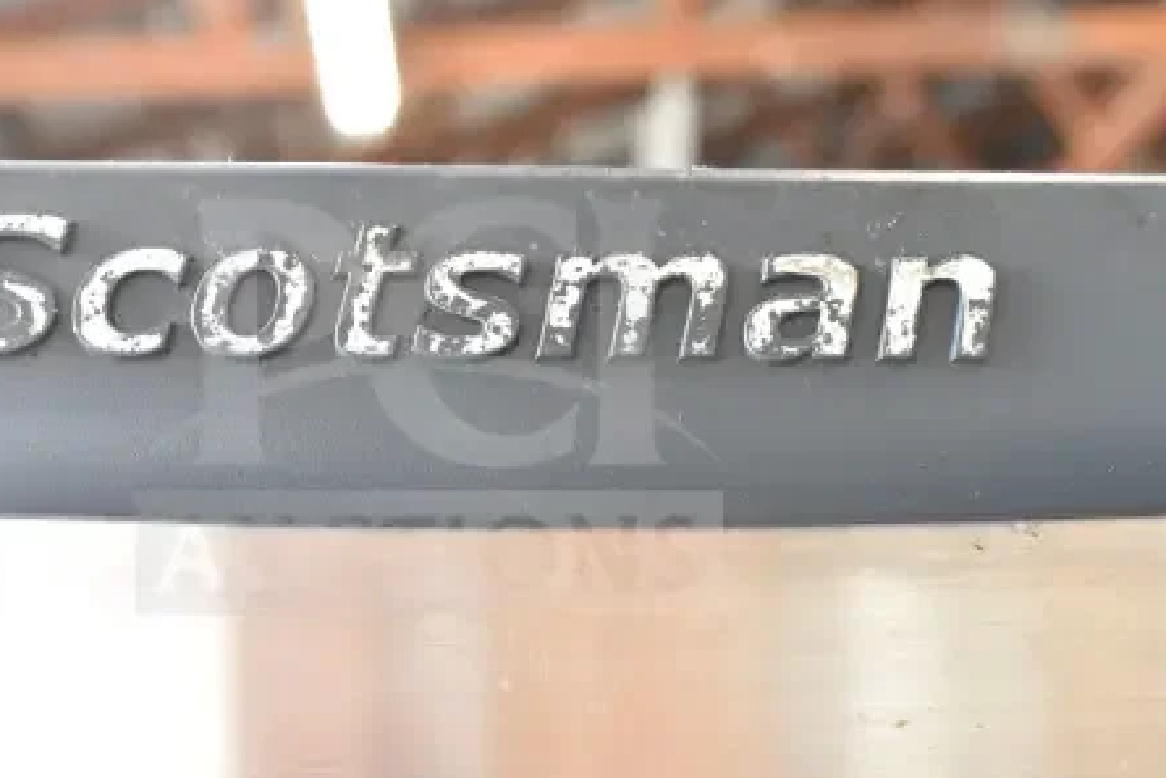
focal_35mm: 60
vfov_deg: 22.8
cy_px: 407
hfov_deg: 33.4
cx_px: 427
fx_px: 1934
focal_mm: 29
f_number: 5.6
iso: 6400
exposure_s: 1/125
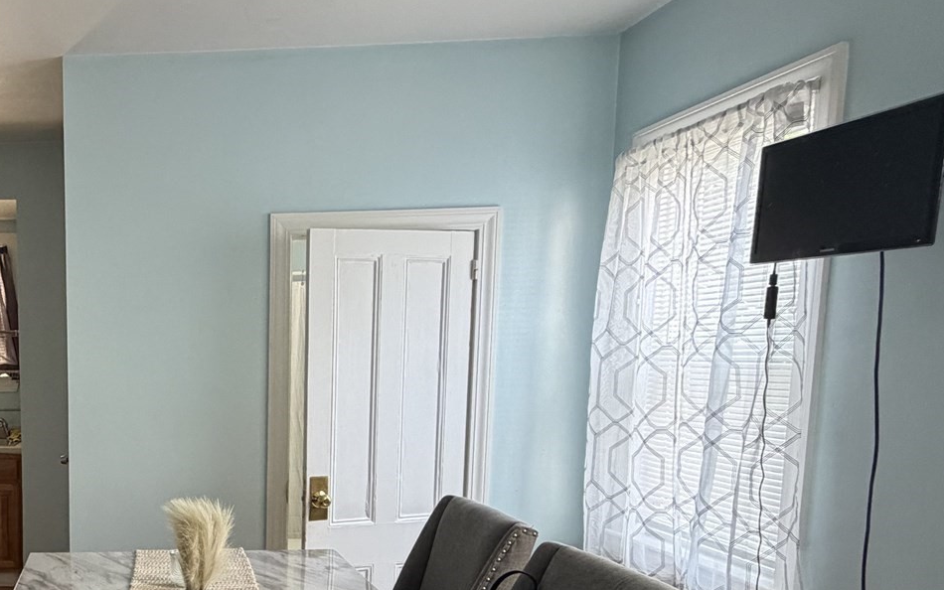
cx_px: 100
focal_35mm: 32
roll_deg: +0.7
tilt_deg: -7.1
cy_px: 457
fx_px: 823
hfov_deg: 52.6
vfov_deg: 38.2
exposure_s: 1/121
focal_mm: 2.22
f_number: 2.2
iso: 320
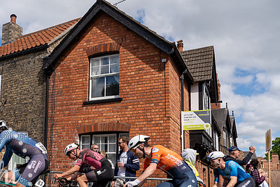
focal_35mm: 42
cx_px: 77
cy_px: 140
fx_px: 327
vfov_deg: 31.3
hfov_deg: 45.1
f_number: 5
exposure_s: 1/1000
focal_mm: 28
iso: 160
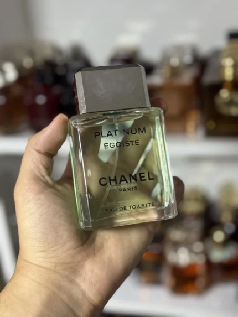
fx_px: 440
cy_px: 158
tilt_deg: -25.0
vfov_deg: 39.6
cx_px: 119
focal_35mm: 48
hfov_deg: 30.3
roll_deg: +4.6
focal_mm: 6.76
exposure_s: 1/50
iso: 160
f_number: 1.78
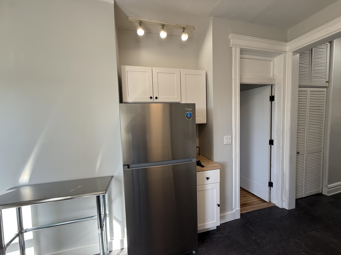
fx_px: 138
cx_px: 170
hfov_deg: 102.1
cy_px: 128
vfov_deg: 85.7
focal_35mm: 14
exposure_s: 1/120
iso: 80
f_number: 2.2
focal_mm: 2.22
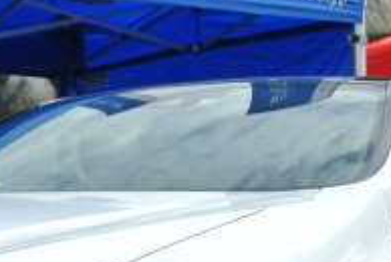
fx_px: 1490
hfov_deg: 14.7
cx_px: 16
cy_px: 370
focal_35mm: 137
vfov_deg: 9.8
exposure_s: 1/800
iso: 100
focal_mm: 13.7
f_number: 5
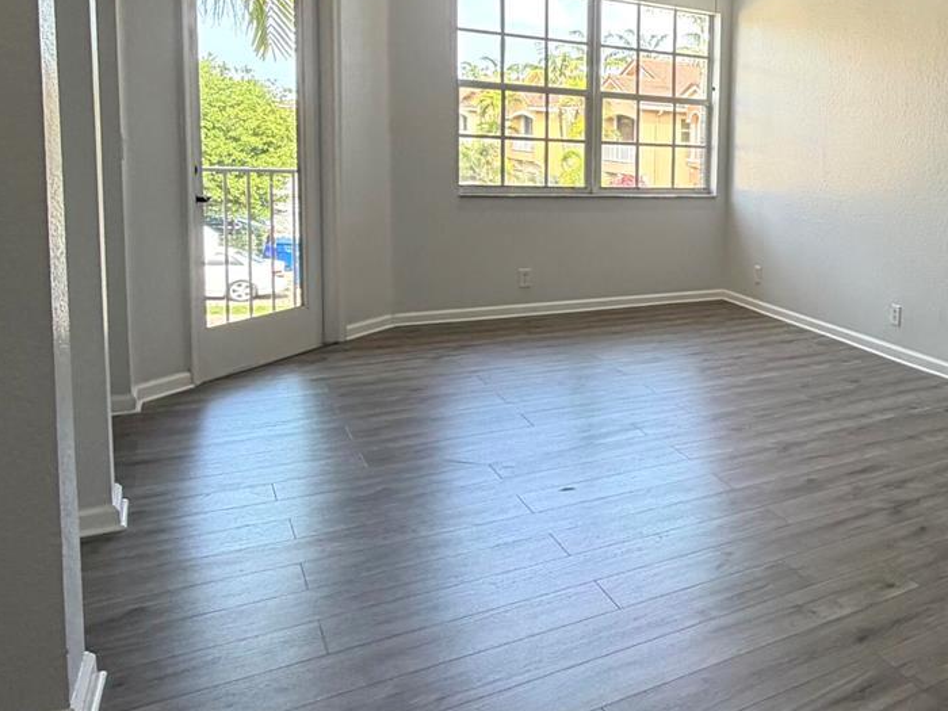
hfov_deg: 47.2
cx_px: 948
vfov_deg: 43.5
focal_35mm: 32
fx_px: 876
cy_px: 234
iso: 160
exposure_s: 1/120
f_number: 2.2
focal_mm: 2.22
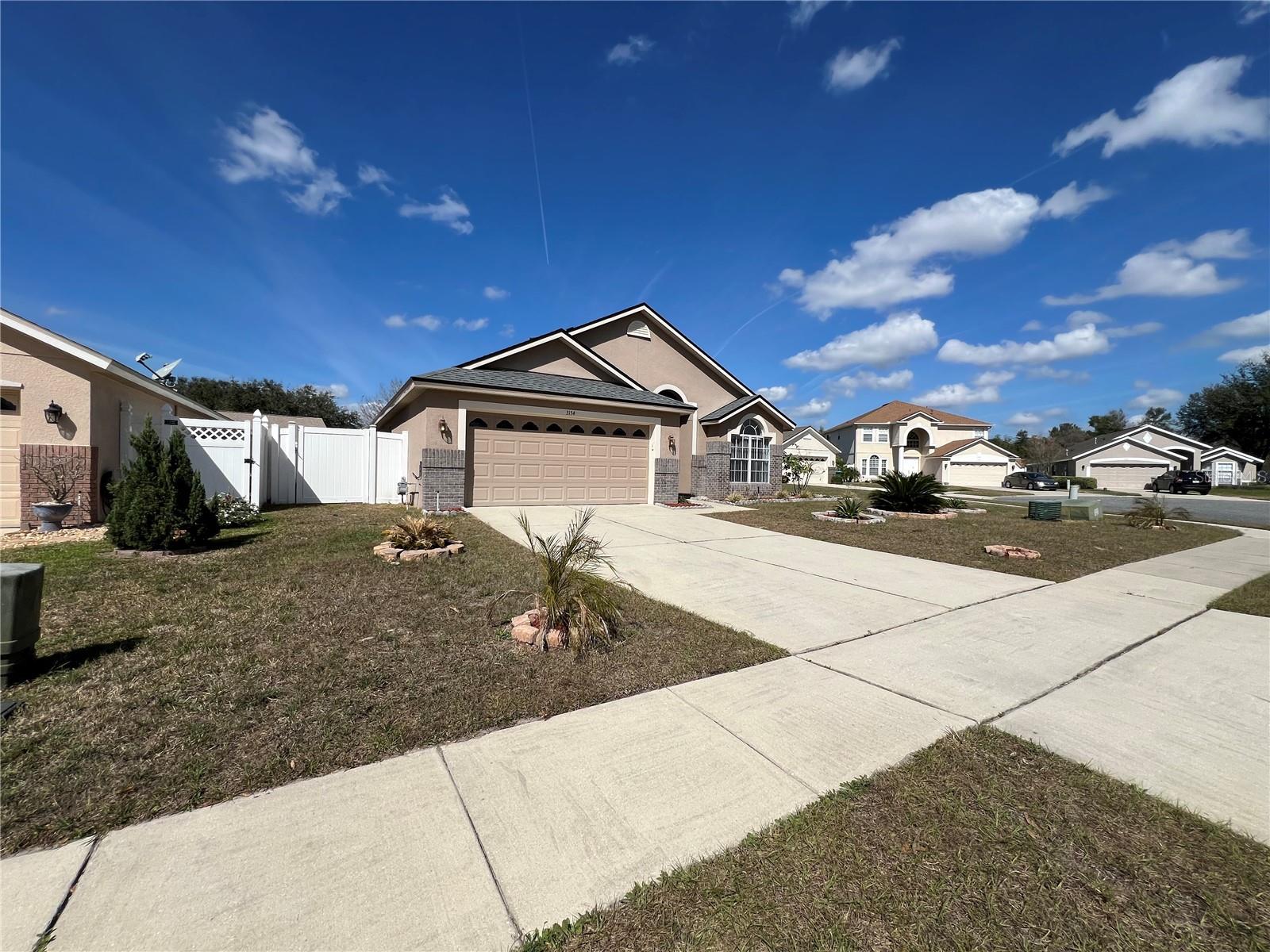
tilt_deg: -0.2
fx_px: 477
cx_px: 635
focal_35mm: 13
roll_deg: -0.8
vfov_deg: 89.9
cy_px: 476
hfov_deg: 106.2
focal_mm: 1.57
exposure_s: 1/3534
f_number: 1.8
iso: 32
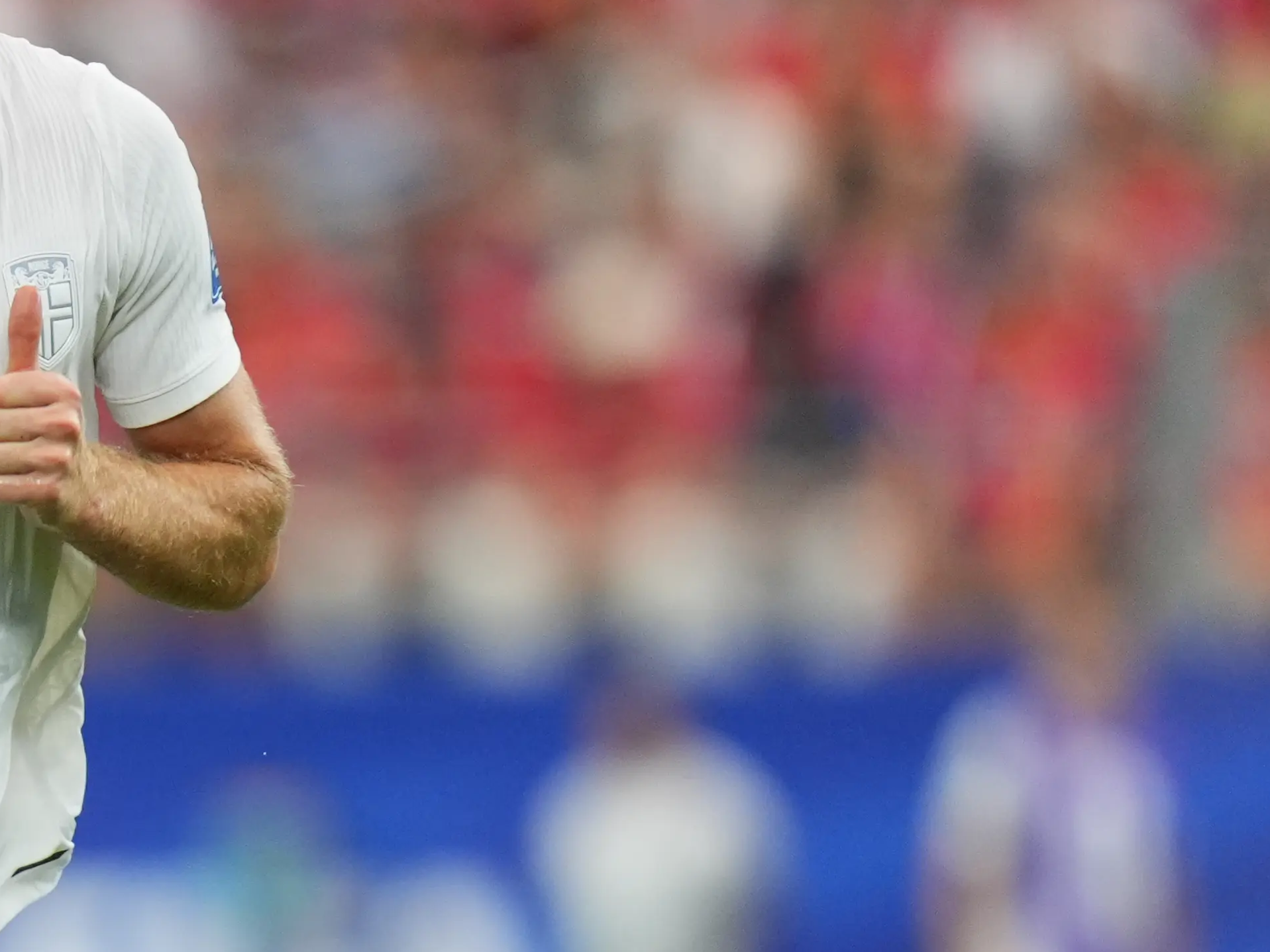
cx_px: -157
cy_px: 863
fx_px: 44164
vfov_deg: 1.2
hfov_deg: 1.6
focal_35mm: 1204
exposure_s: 1/2000
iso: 2000
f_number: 2.8
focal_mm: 400
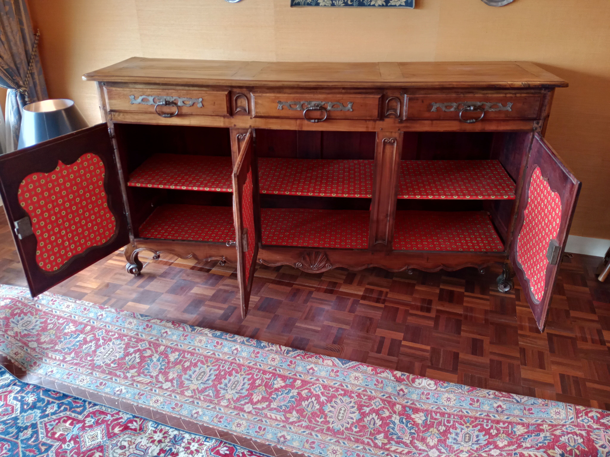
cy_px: 228
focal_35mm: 28
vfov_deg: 49.7
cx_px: 305
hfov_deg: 63.4
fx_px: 493
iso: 375
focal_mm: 4.05
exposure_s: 1/33.3
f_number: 1.8
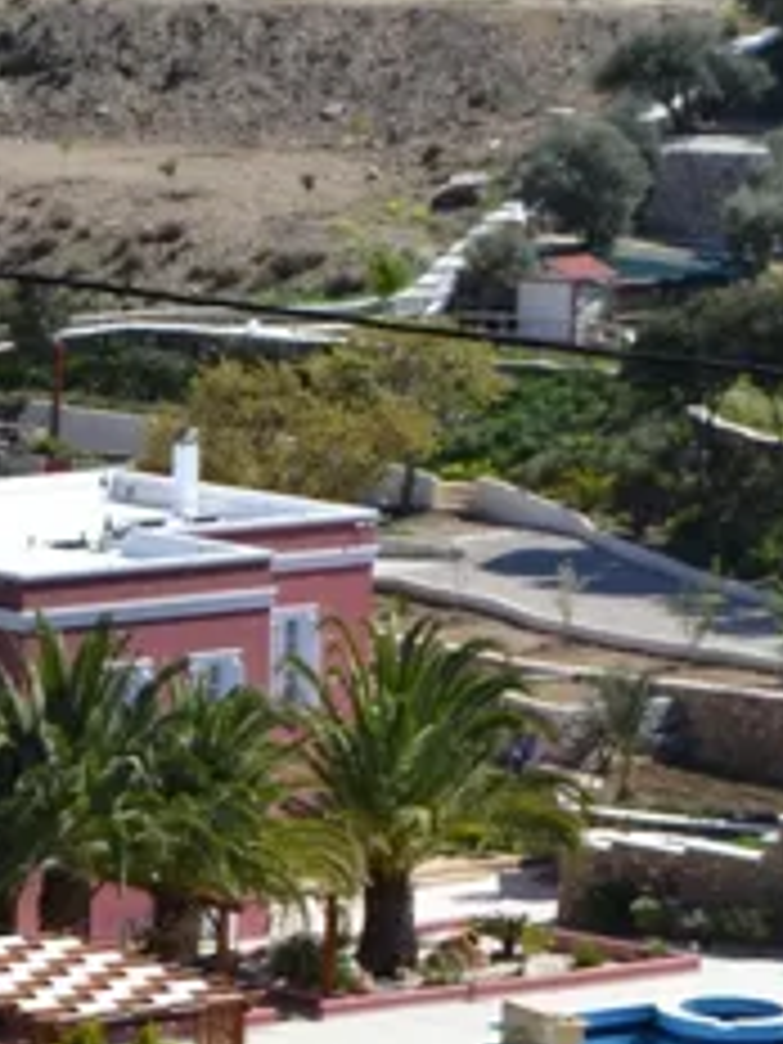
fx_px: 5399
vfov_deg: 11.0
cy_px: 522
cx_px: -216
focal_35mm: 179
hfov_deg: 8.2
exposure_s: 1/250
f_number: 8
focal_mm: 48
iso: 100
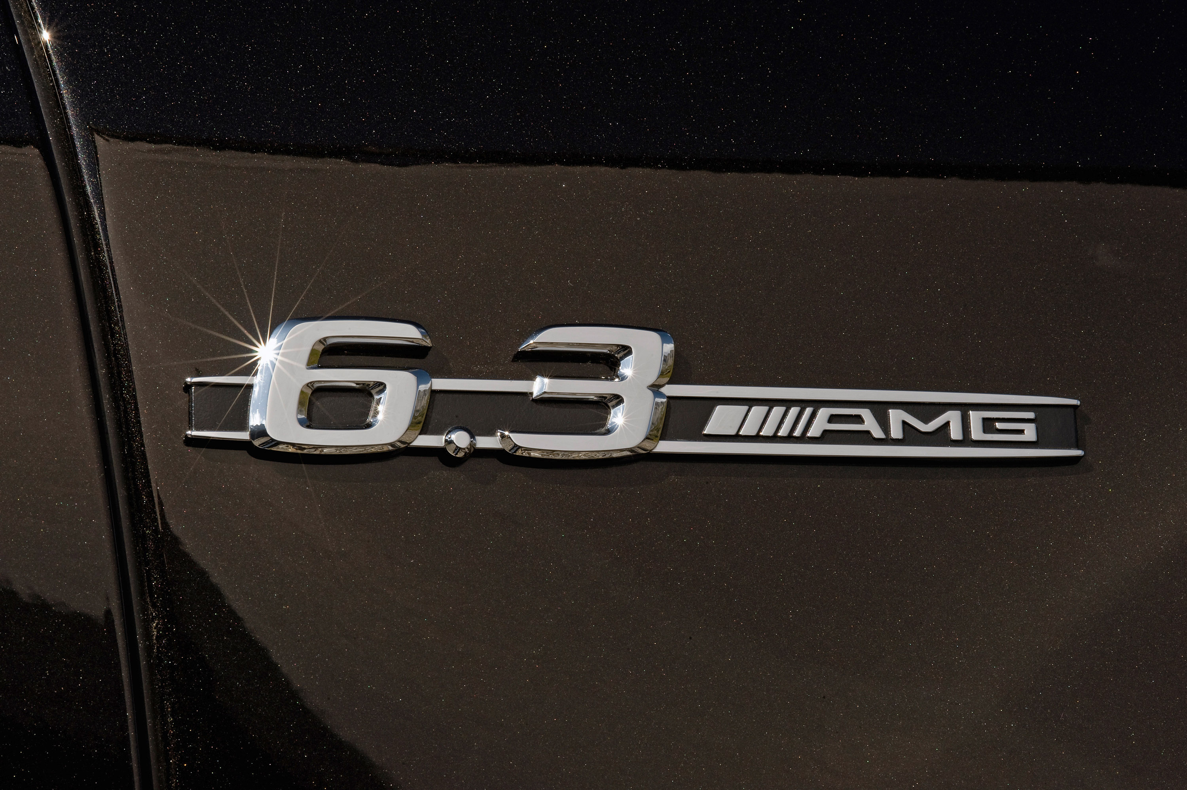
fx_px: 3460
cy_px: 395
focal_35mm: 105
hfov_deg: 19.5
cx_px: 594
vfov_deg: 13.0
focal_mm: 105
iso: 200
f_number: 29
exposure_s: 1/80
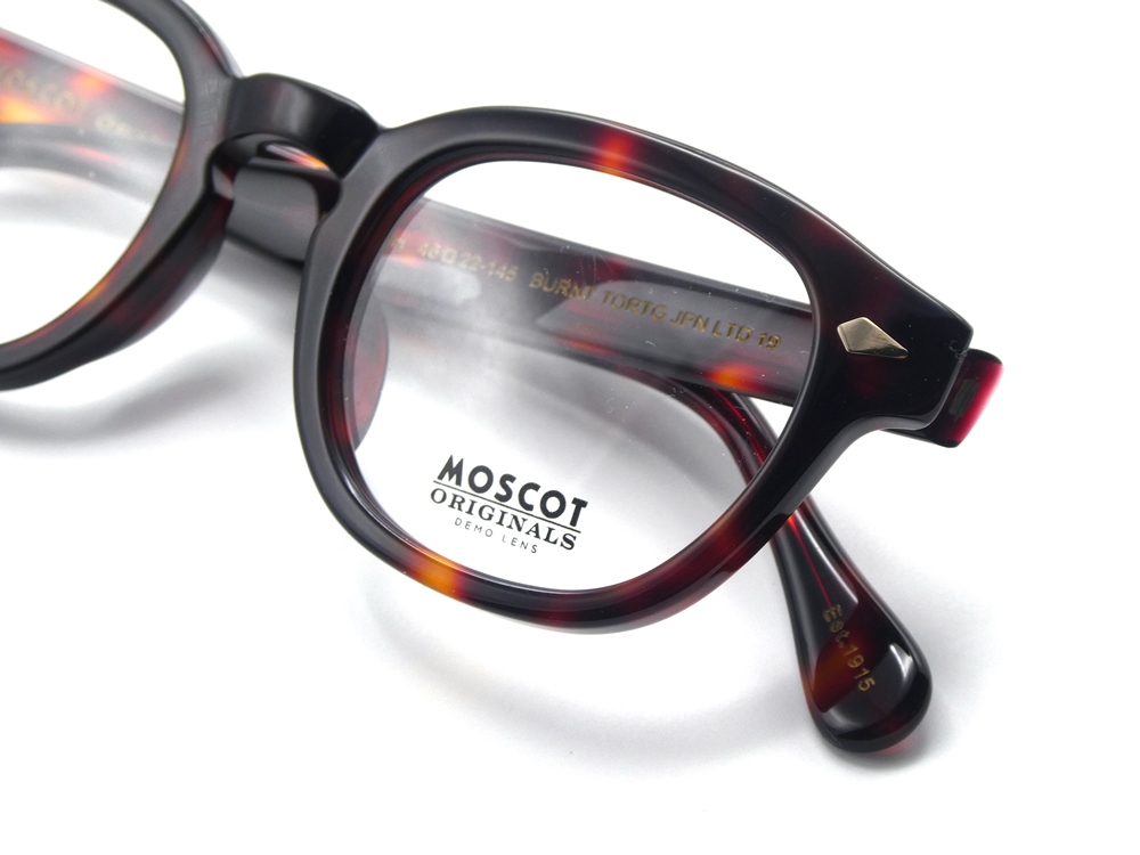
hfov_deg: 18.5
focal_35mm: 106
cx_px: 570
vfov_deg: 14.0
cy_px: 428
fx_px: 3491
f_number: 5.1
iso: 80
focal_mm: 19
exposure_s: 1/160
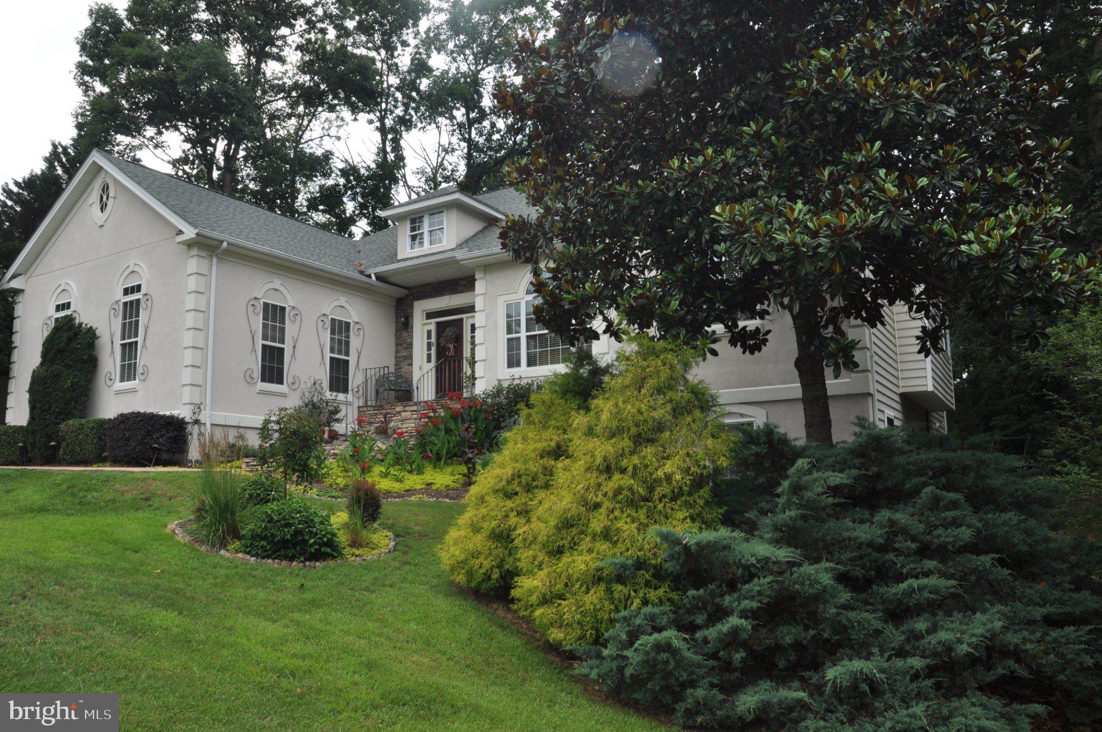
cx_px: 551
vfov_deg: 47.8
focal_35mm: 27
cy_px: 366
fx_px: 825
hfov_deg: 67.4
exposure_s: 1/200
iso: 200
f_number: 9.5
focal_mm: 18
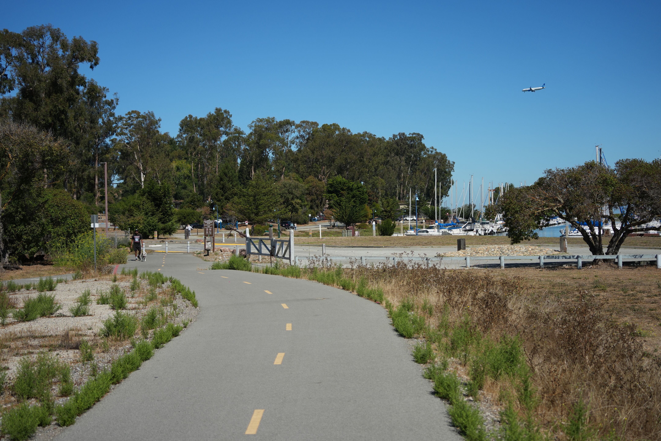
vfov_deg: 27.0
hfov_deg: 39.6
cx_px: 330
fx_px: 918
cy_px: 220
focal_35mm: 50
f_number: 4.5
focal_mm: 50
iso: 320
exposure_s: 1/3200
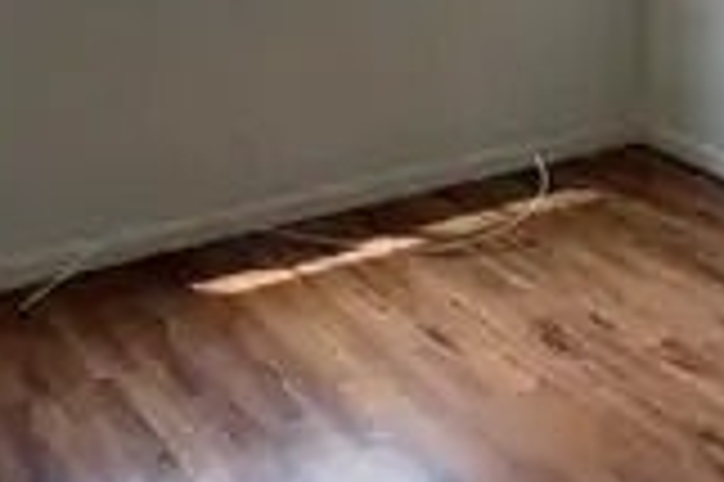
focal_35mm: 62
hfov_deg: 31.8
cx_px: 553
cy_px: -45
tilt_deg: -10.5
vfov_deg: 20.8
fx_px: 1246
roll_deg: -0.8
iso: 64
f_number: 1.78
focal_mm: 6.76
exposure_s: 1/170
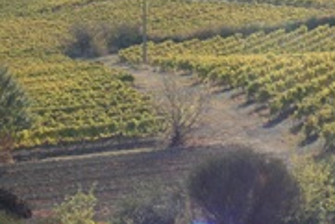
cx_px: 313
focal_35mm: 130
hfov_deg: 15.5
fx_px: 1213
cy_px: -34
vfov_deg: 10.4
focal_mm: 35
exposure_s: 1/125
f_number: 13
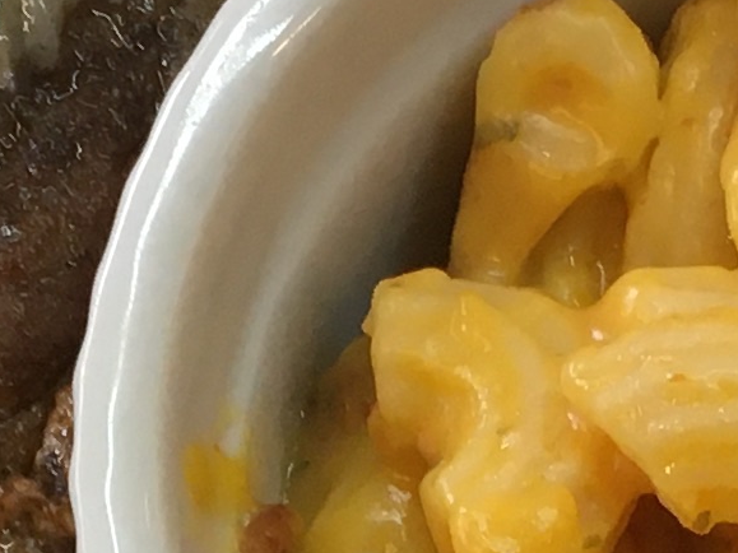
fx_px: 4306
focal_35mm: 202
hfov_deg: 9.8
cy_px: 1365
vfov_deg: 6.9
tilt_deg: -73.0
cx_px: 260
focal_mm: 4.15
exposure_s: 1/30
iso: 25
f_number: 2.2
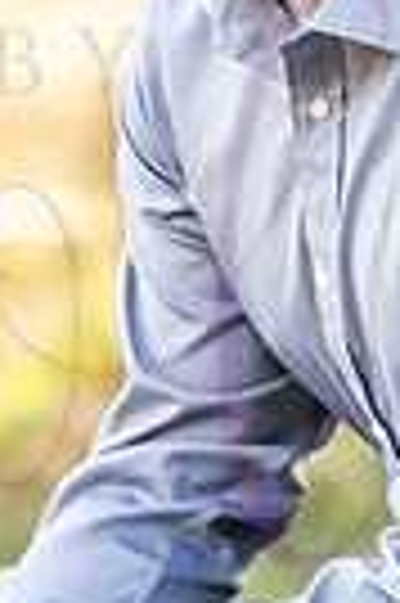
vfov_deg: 5.5
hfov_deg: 3.6
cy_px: 54
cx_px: 126
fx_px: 6282
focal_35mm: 376
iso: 800
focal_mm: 112
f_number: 4
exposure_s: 1/500
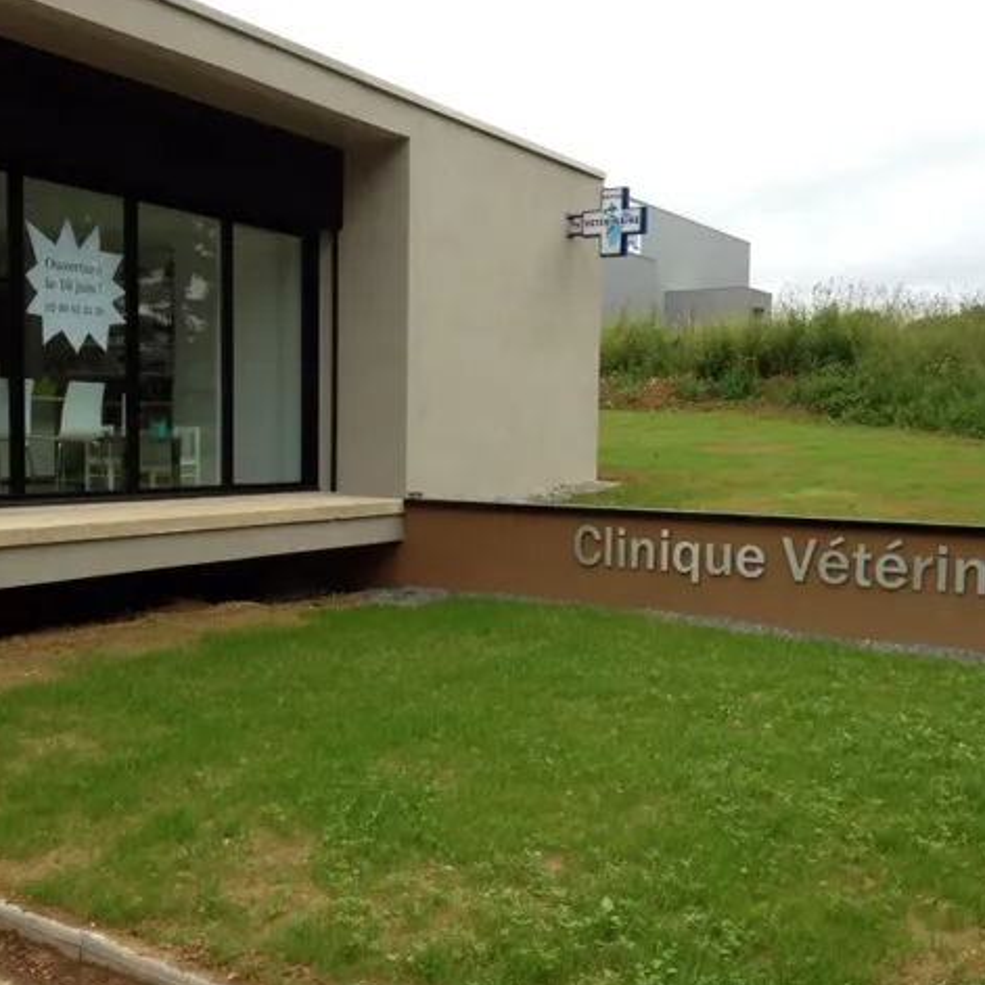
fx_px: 1352
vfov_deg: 40.0
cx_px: 460
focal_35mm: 42
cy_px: 494
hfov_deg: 40.0
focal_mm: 4.28
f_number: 2.4
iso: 50
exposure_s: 1/334
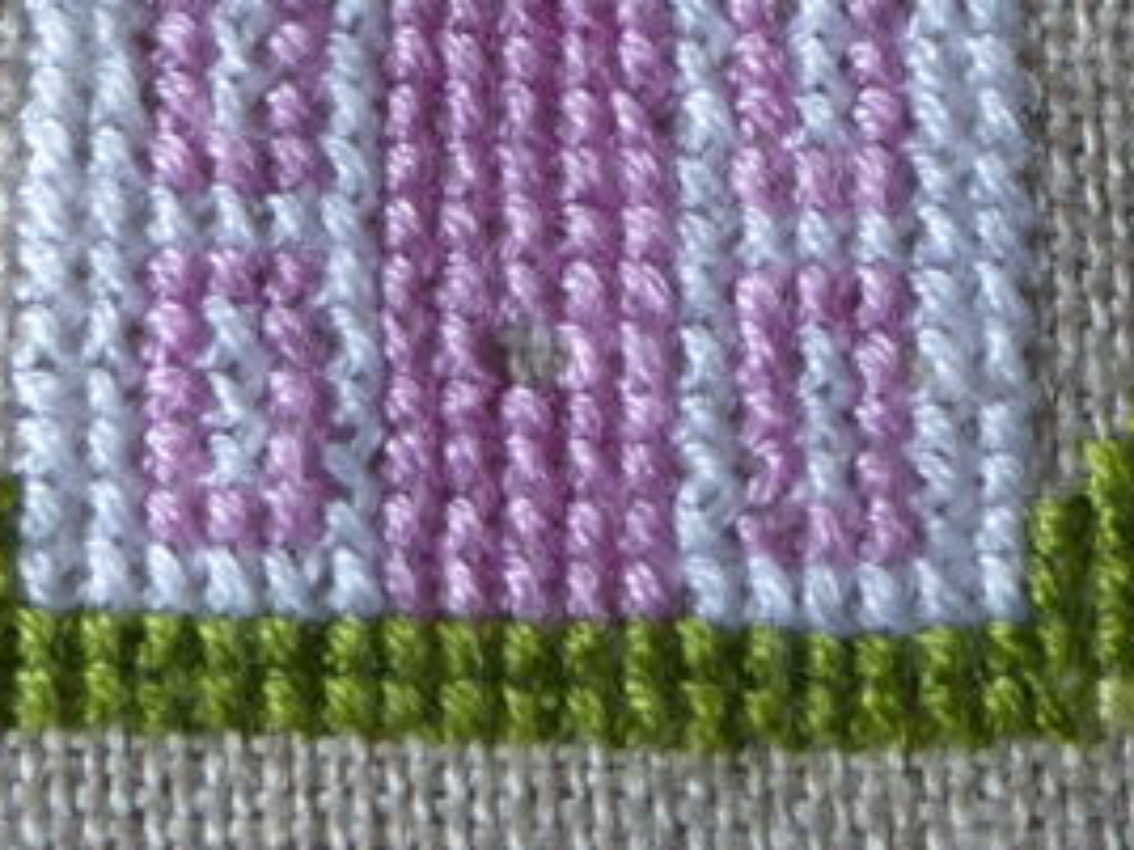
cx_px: 499
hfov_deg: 12.9
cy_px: -478
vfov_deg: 9.4
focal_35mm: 153
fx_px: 5012
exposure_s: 1/60
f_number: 2.8
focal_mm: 7.4
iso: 250
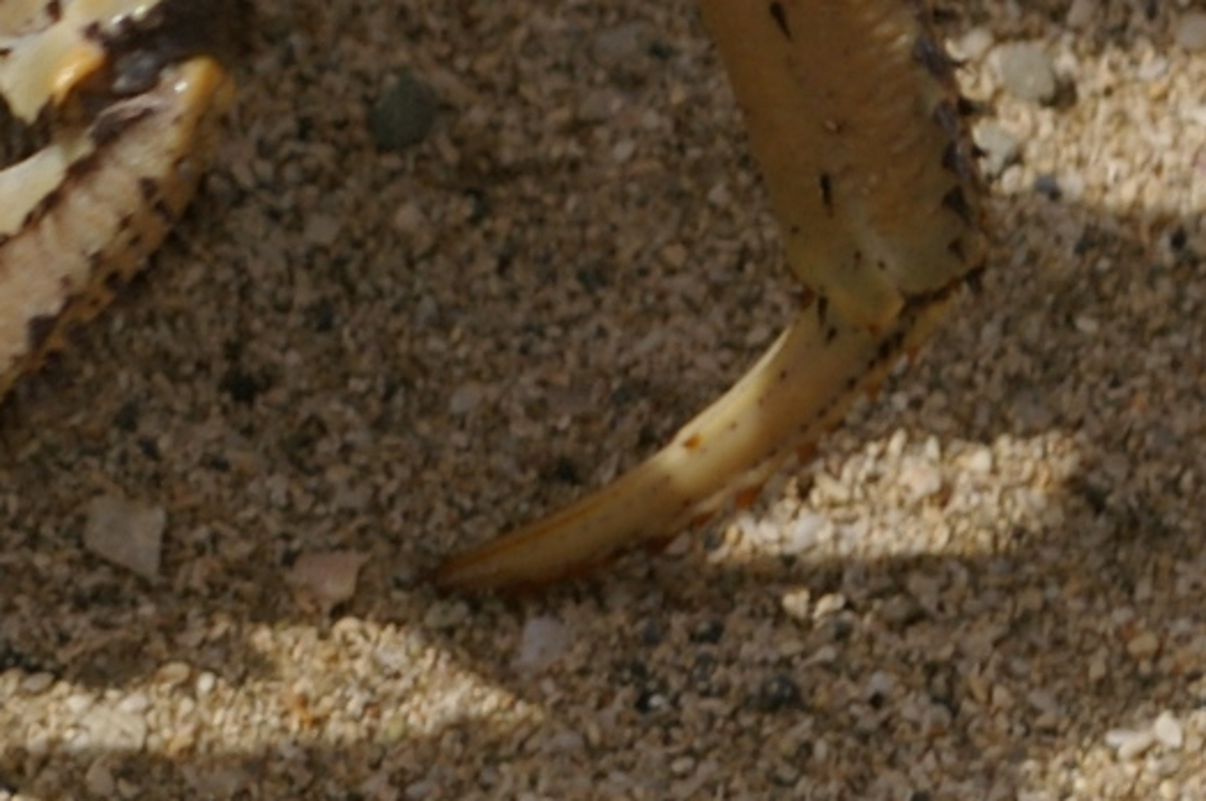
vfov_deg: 2.9
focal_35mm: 474
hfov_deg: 4.3
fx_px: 15855
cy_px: -654
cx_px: -1222
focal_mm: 55
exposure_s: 1/500
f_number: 8
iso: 200
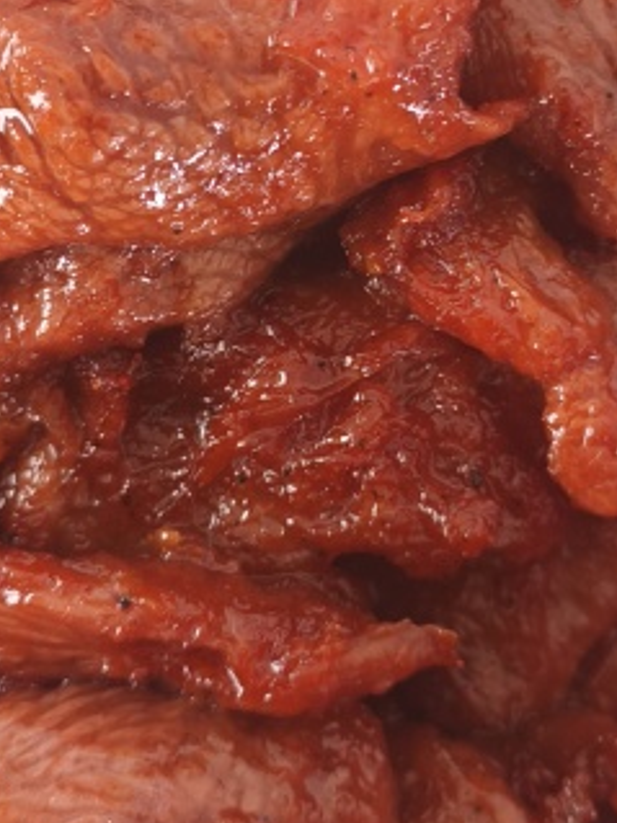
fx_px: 1831
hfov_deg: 19.1
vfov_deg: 25.1
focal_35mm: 77
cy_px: 210
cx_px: 341
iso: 500
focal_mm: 5.84
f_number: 1.6
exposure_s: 1/50
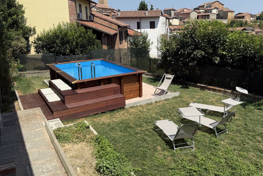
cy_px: 62
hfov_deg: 60.1
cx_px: 149
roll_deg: +1.2
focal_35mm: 31
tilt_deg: -9.6
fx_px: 226
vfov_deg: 41.9
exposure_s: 1/4975
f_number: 1.78
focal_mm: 6.76
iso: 80
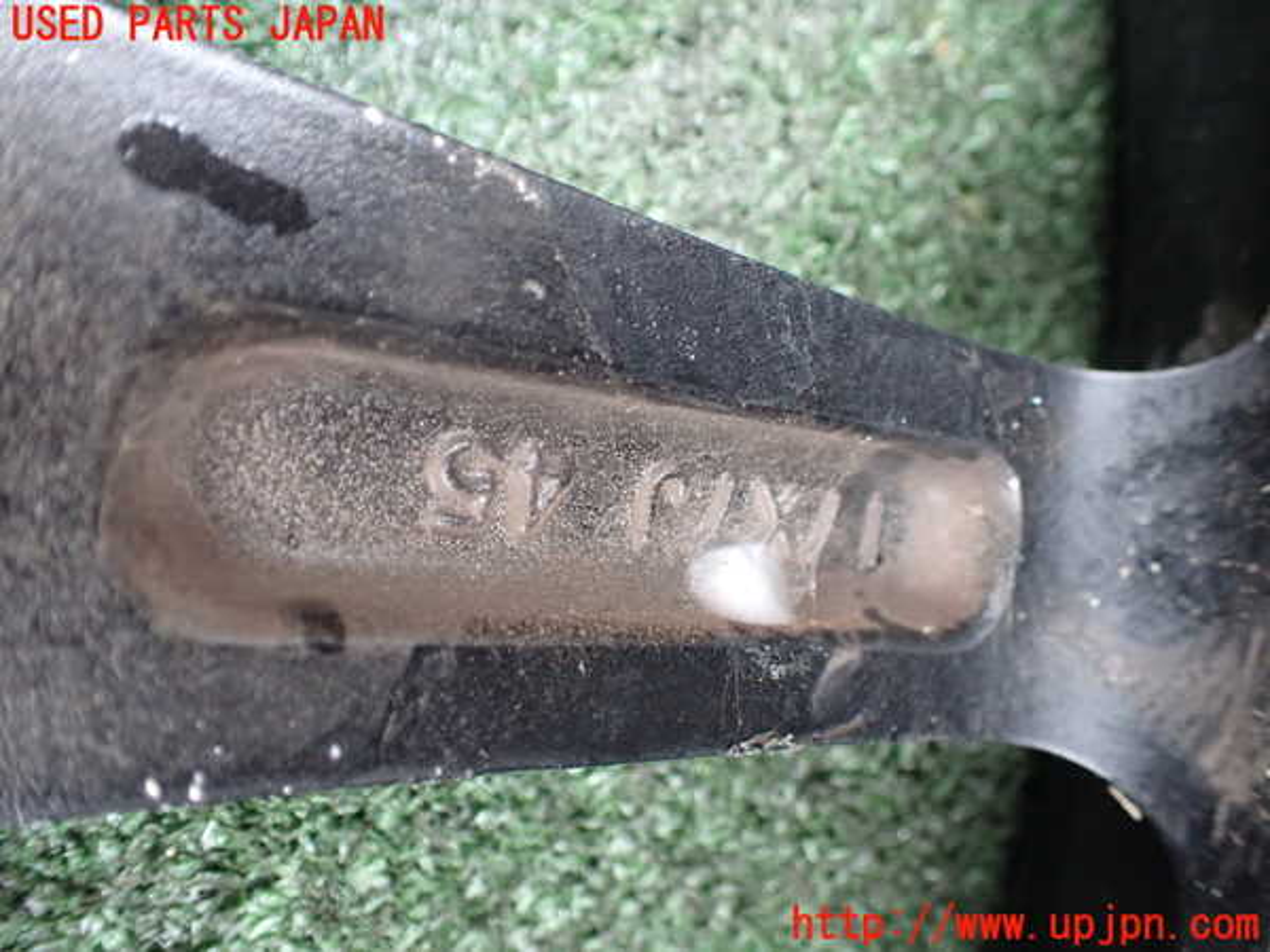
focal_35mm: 30
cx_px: 635
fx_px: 1101
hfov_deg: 60.0
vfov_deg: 46.8
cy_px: 476
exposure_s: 1/40
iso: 800
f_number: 2.3
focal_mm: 5.4
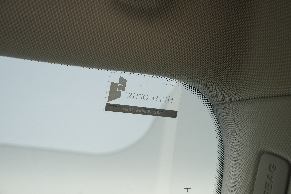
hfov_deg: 44.4
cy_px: 97
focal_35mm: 44
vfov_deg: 30.4
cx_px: 146
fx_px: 356
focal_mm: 29.4
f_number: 8
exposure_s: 1/80
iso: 640
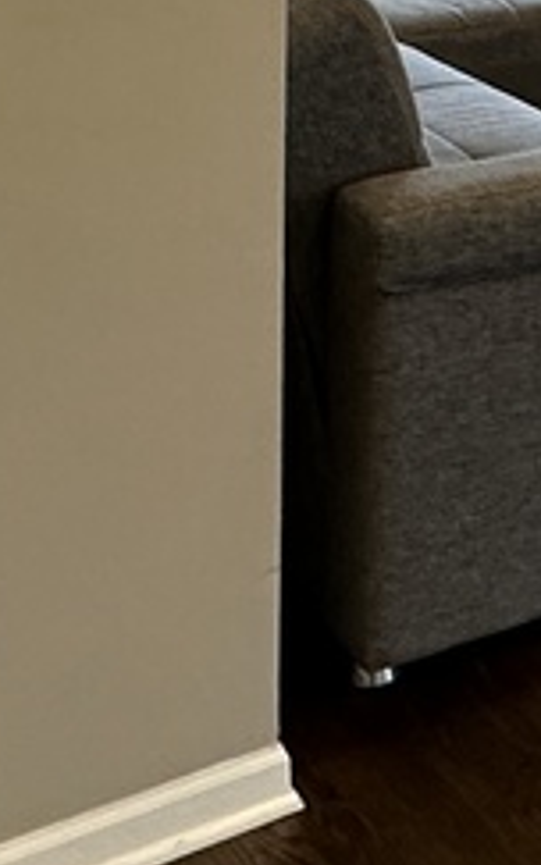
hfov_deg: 13.1
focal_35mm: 88
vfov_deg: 21.5
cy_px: -231
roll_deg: -2.5
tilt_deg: -6.5
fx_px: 2075
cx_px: 1032
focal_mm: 2.22
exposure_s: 1/120
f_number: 2.2
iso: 200
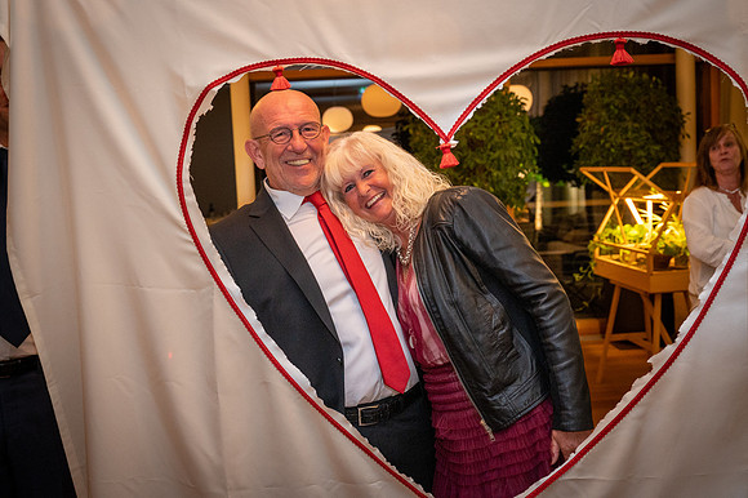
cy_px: 249
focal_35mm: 38
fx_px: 789
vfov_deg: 35.0
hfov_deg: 50.7
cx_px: 374
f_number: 4
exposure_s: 1/60
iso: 5000
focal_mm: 38
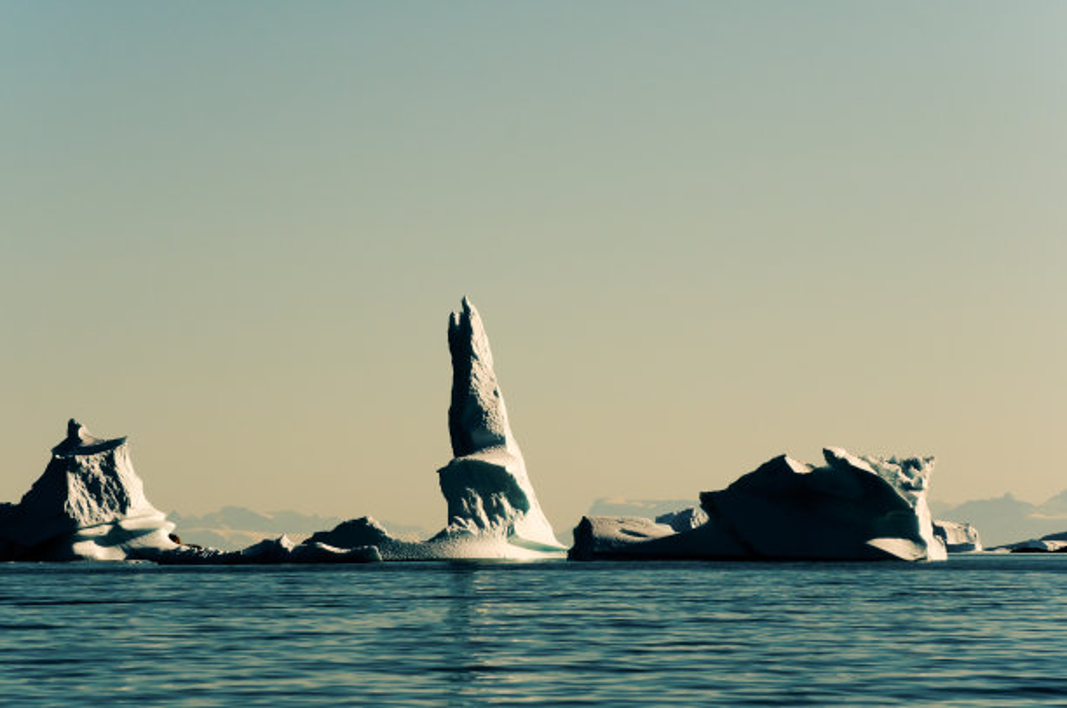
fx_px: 5548
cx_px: 534
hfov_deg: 11.0
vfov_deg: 7.3
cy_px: 354
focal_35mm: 188
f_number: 8
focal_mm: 125
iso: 280
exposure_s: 1/3200
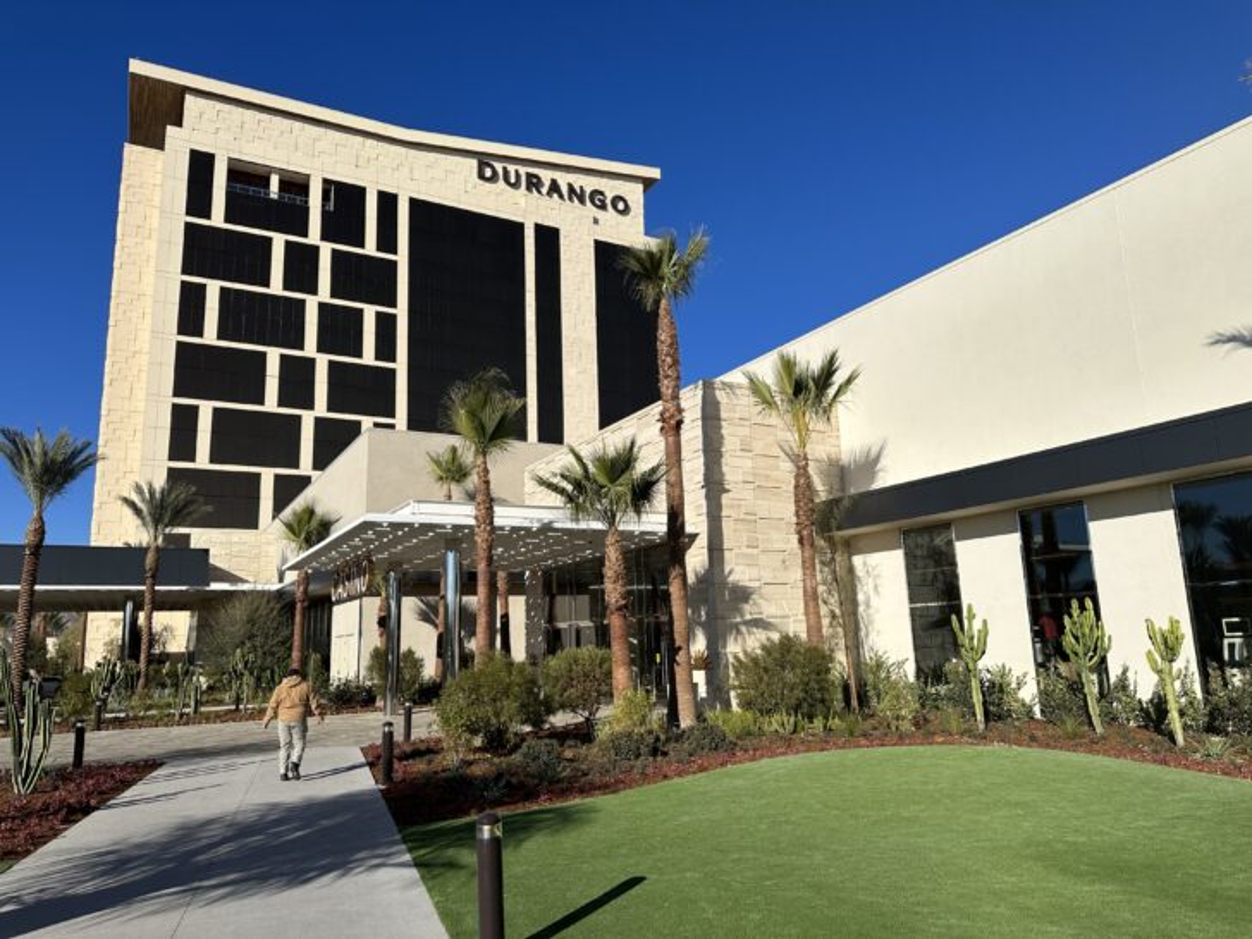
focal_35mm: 24
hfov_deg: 71.6
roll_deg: +2.3
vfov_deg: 56.8
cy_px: 470
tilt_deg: +10.9
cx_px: 626
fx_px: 868
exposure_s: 1/8929
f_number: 1.78
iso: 80
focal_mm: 6.86
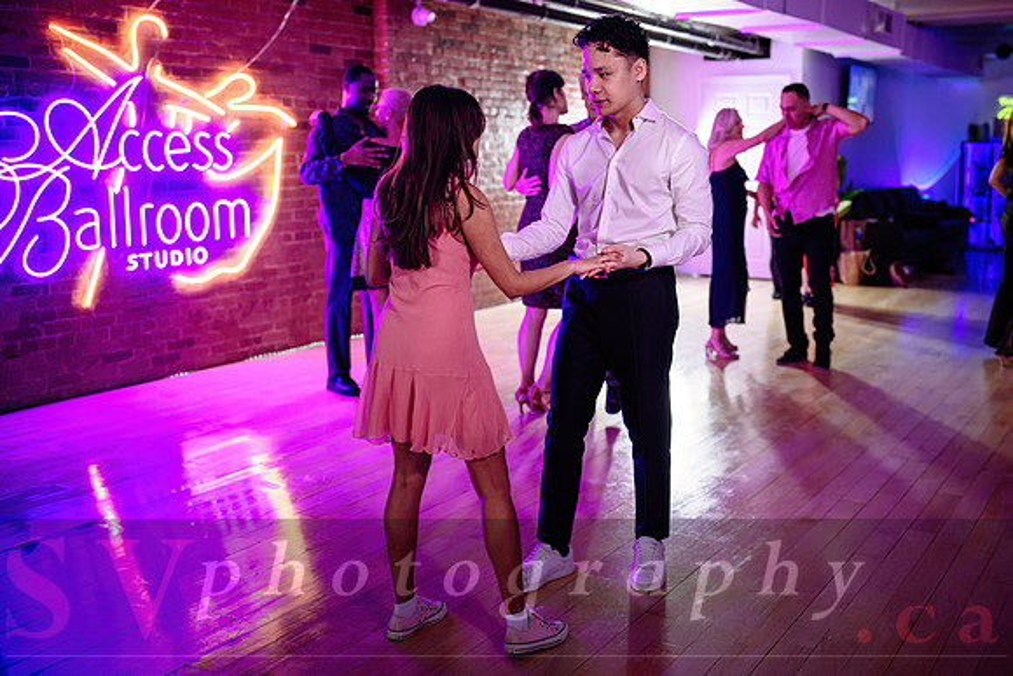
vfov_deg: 34.5
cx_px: 560
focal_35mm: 39
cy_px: 302
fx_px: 1089
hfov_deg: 49.8
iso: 2000
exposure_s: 1/160
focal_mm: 35
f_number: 2
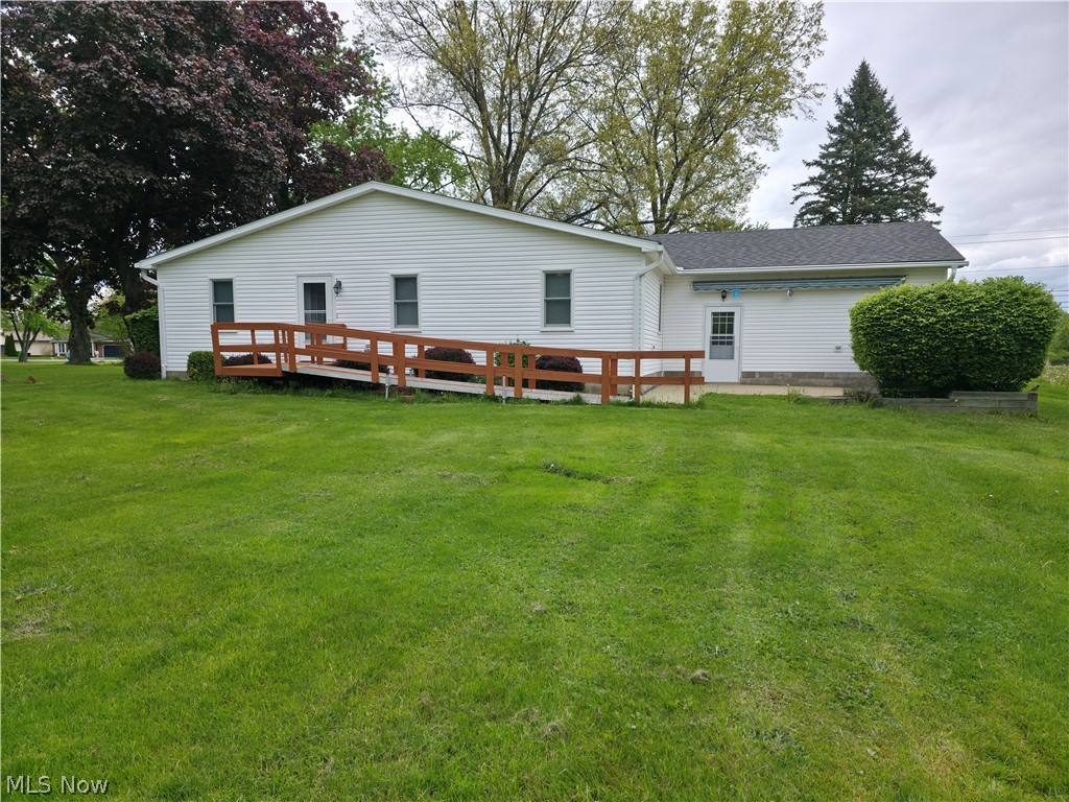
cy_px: 401
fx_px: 710
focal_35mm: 23
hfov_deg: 73.9
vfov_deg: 58.9
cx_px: 534
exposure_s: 1/2099
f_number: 1.7
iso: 50
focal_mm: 6.3
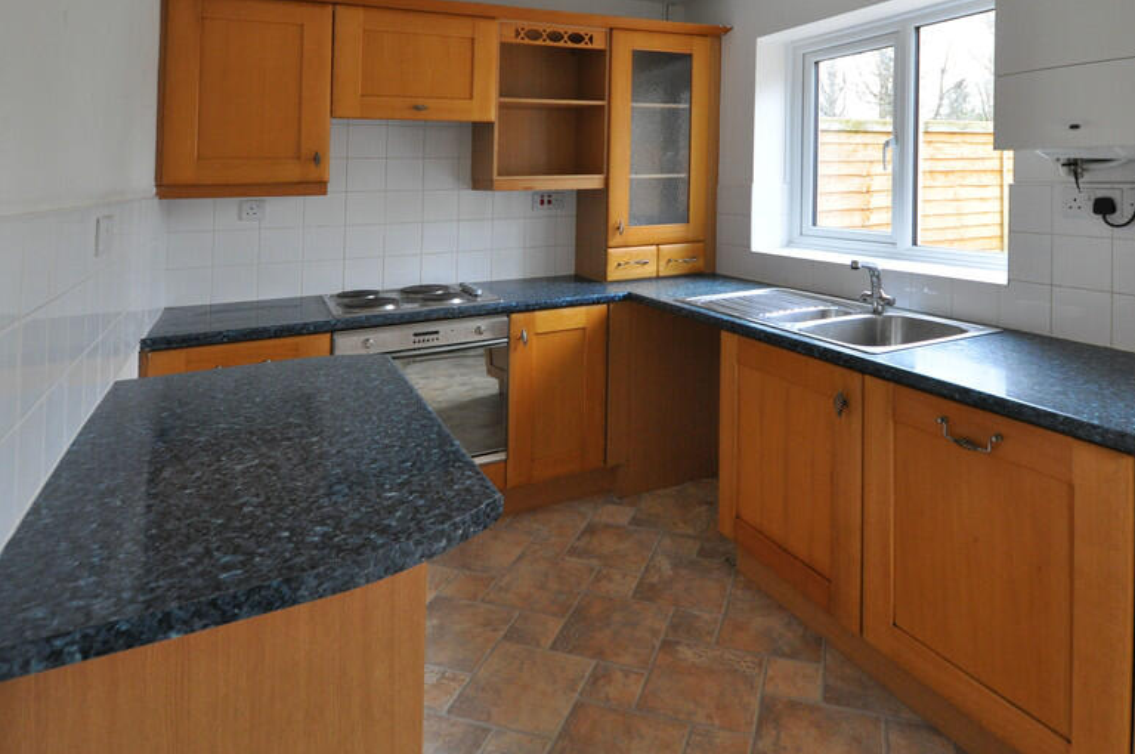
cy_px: 312
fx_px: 630
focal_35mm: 20
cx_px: 649
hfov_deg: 83.5
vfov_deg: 61.4
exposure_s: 1/60
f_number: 4
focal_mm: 10
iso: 800
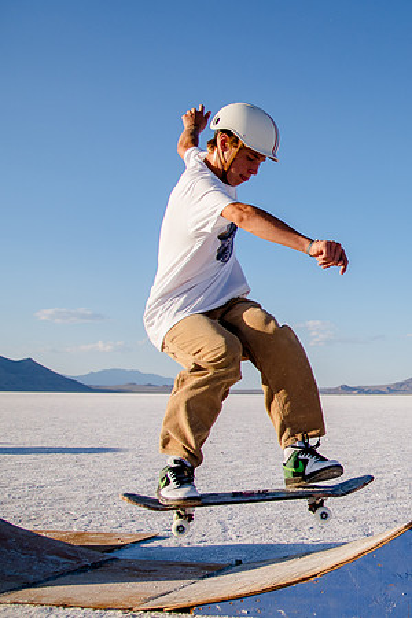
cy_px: 279
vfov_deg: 39.4
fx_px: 863
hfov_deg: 23.9
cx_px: 524
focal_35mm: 50
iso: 200
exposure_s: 1/3200
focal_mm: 24
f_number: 4
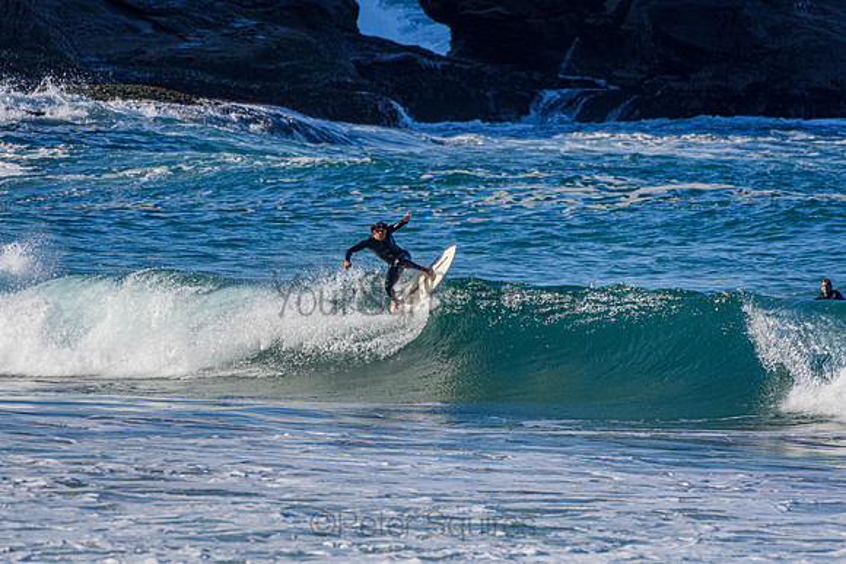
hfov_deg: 2.7
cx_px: 423
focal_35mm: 750
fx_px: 17628
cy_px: 282
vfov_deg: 1.8
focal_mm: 500
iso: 360
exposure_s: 1/2000
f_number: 5.6
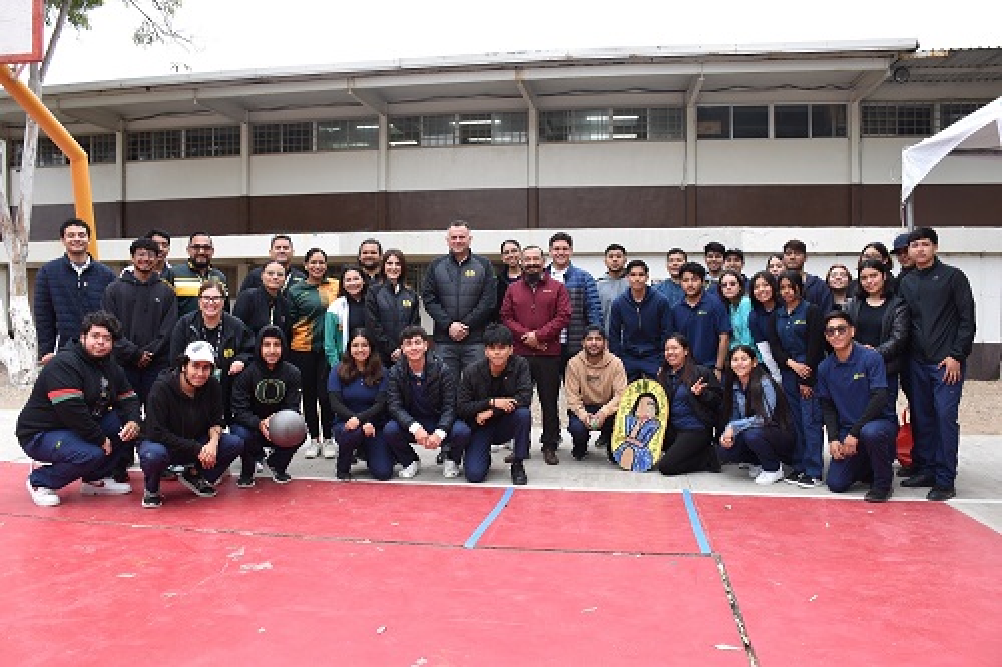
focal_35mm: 27
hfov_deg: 67.4
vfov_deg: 47.9
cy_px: 334
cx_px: 501
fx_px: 751
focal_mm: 18
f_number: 6.3
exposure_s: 1/160
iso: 400
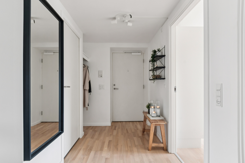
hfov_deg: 90.0
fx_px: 122
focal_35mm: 18
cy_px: 82
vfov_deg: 67.4
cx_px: 122
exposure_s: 1/2.5
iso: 200
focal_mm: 12
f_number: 10
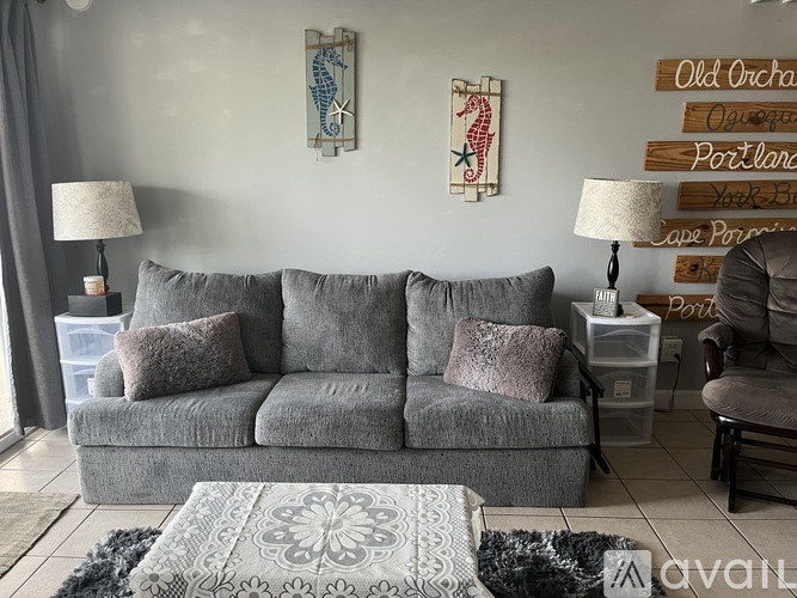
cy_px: 299
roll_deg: -0.2
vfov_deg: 53.0
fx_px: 599
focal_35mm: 26
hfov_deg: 67.3
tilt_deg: -12.5
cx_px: 398
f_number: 1.6
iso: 125
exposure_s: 1/64
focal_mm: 5.1
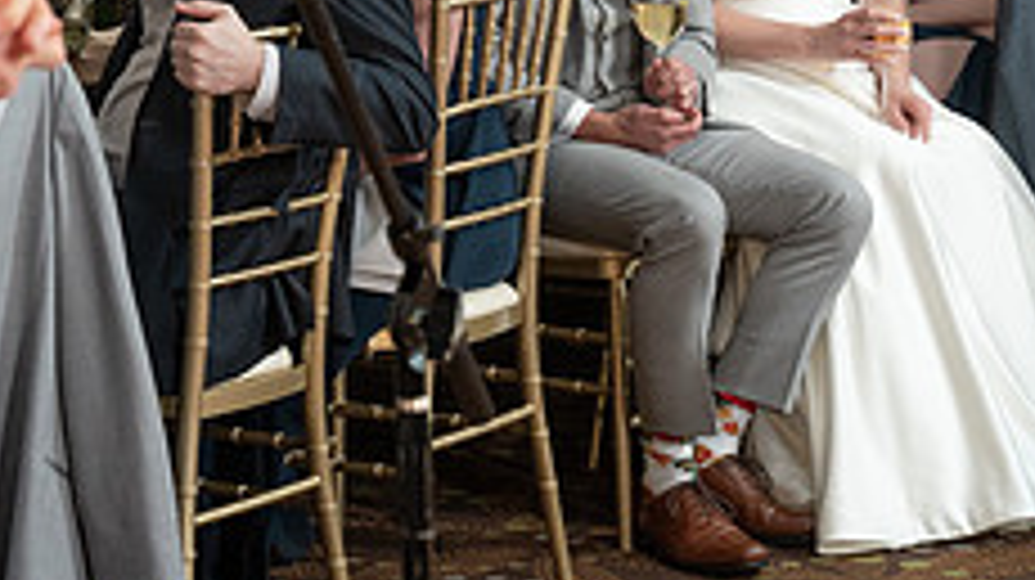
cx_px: 252
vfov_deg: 8.1
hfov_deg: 14.6
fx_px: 4031
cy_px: -137
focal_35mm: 147
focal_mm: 53
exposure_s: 1/200
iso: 2000
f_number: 5
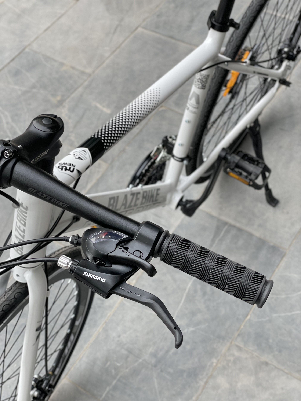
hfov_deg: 28.0
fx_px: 603
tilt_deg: -53.3
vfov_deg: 36.8
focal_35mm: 52
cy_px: 200
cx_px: 150
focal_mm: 6
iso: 50
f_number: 2
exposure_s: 1/122
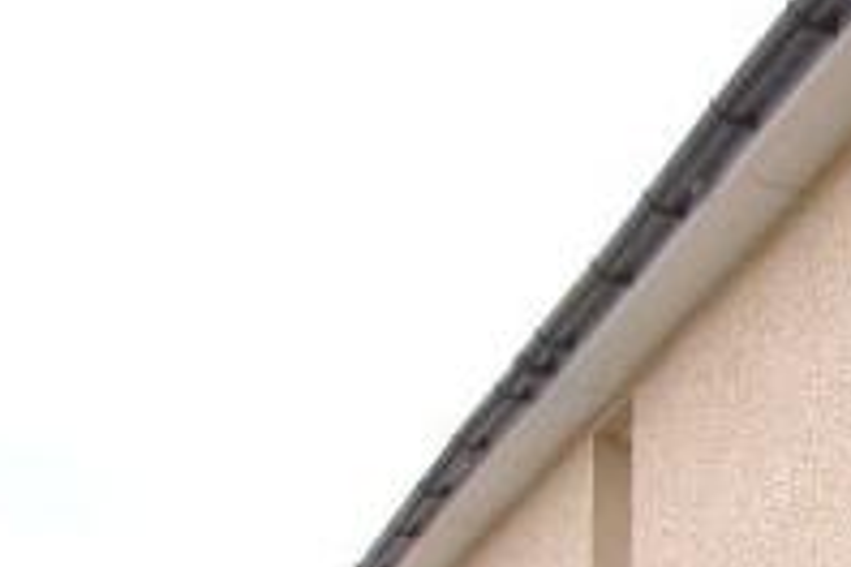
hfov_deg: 15.0
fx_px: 2377
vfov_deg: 12.0
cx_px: 1865
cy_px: 1175
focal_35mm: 101
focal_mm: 13
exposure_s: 1/200
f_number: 7.1
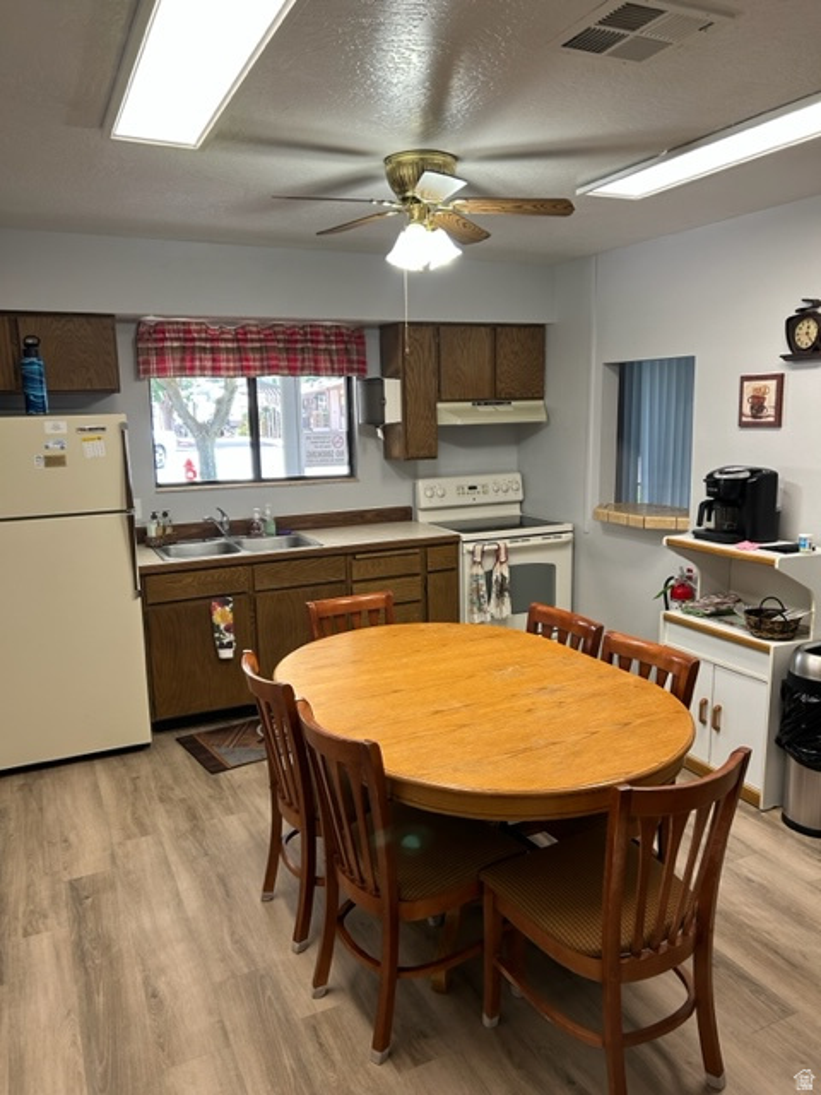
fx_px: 822
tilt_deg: -10.2
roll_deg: +2.0
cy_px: 548
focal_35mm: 26
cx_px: 410
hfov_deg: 53.1
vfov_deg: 67.3
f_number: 1.5
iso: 125
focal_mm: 5.7
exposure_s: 1/120
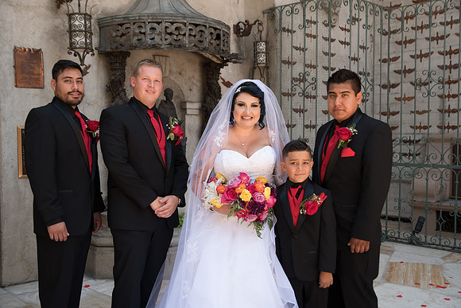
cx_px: 230
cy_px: 154
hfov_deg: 50.7
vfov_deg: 35.1
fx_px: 487
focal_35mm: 38
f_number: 4.5
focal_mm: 38
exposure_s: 1/100
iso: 100
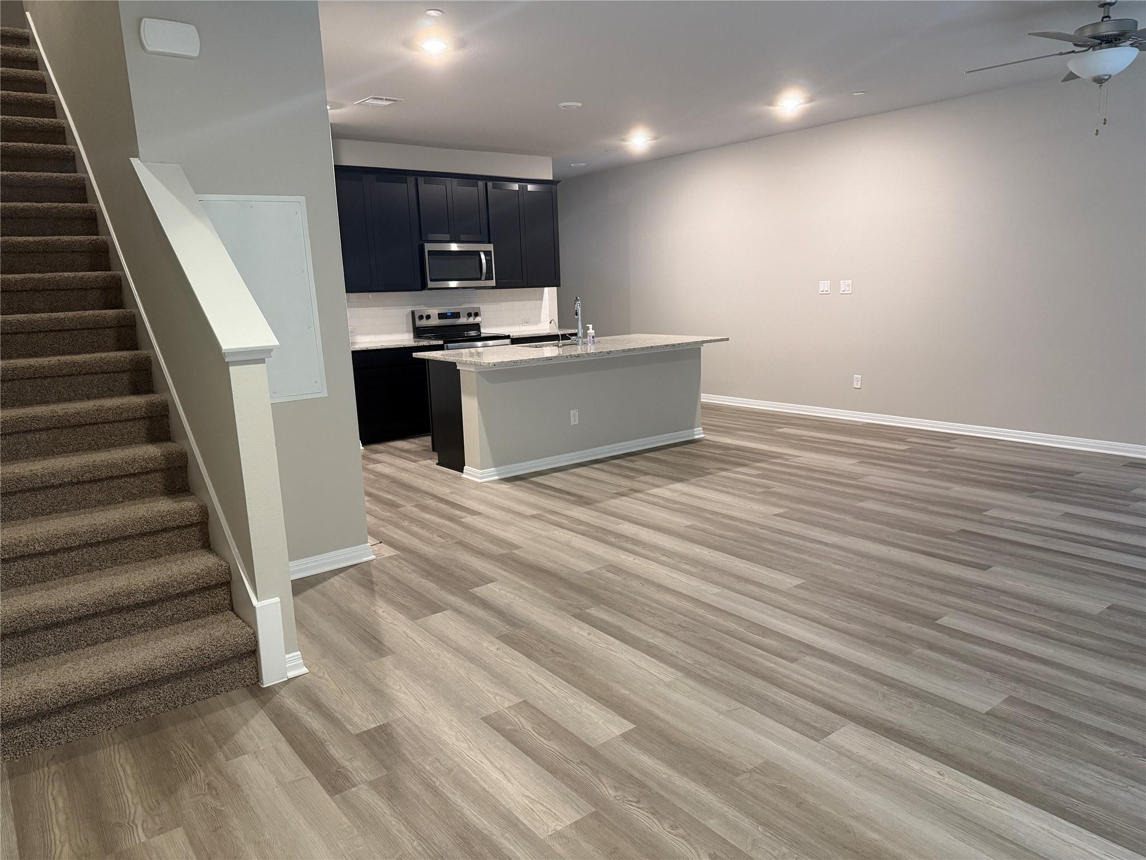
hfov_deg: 71.6
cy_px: 430
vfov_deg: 56.8
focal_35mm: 24
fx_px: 795
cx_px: 573
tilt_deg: -11.0
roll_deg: +2.1
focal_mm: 6.76
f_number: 1.78
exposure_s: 1/60
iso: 320
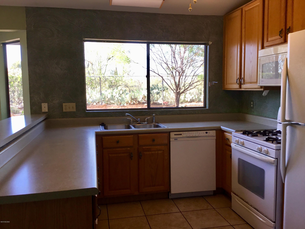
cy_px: 114
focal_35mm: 31
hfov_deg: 58.4
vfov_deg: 45.4
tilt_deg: -6.4
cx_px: 152
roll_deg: +1.3
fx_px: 273
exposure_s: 1/60
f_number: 2.4
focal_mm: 3.3
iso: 25
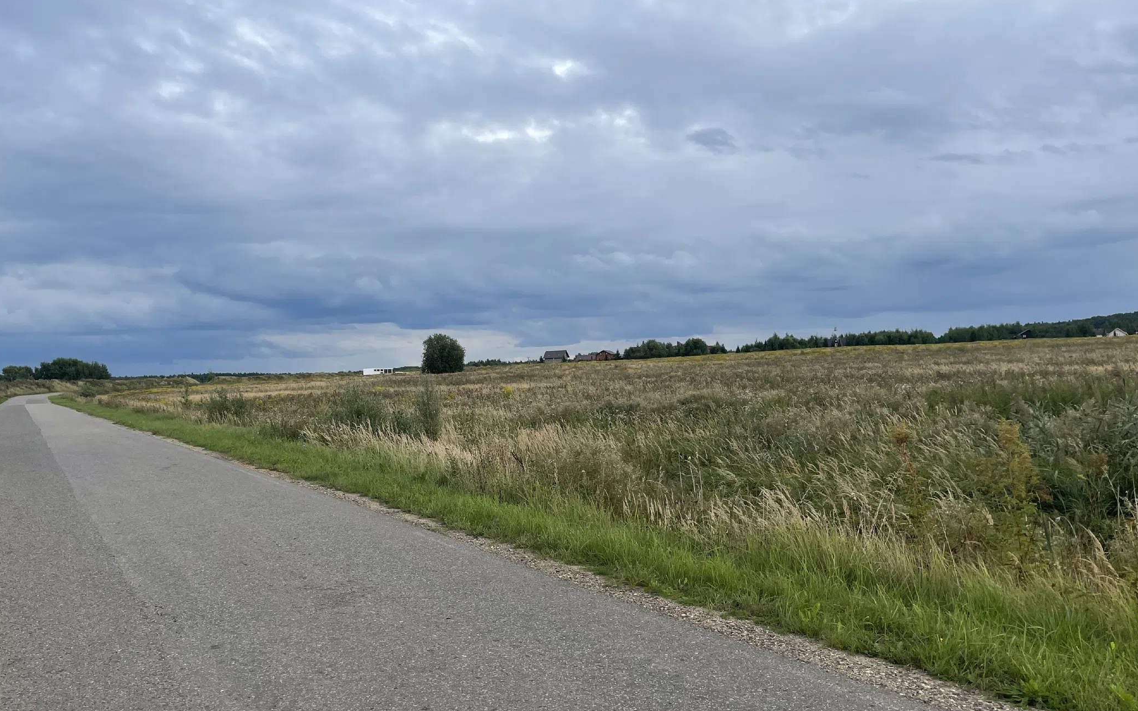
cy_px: 439
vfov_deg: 39.2
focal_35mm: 32
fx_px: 992
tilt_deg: -2.9
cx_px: 482
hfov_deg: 59.4
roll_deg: +2.7
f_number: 1.6
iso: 32
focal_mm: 4.2
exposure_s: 1/1667
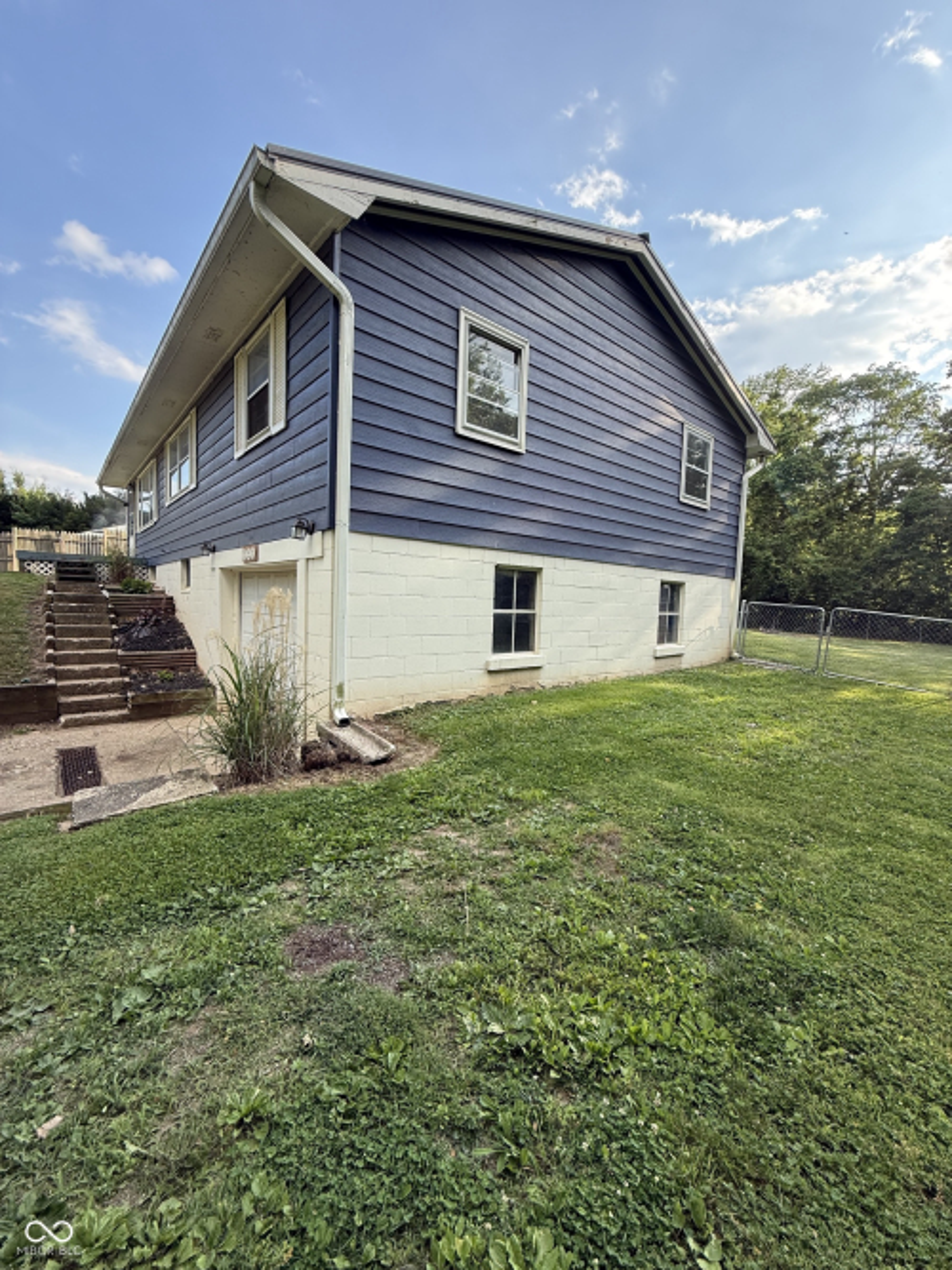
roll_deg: -2.2
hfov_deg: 85.7
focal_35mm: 14
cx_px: 476
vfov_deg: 102.1
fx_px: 514
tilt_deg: -2.9
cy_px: 635
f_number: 2.2
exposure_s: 1/357
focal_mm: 2.22
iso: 50
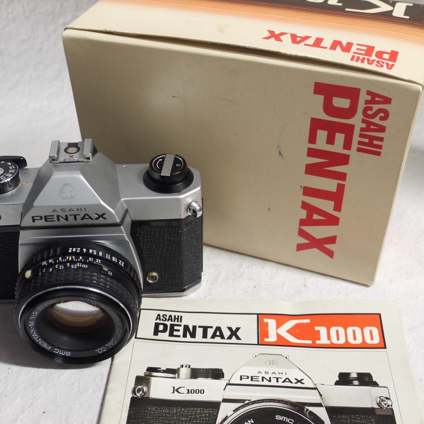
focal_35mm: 43
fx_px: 596
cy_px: 213
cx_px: 181
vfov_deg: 39.2
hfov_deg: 39.1
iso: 800
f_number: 4.5
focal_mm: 18
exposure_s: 1/20
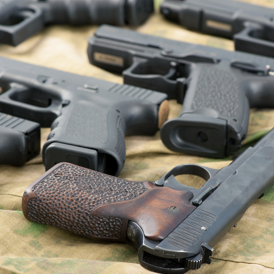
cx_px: 136
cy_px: 138
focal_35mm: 135
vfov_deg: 12.9
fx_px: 1209
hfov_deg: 12.9
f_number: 8
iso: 100
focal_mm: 105
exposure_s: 1/200
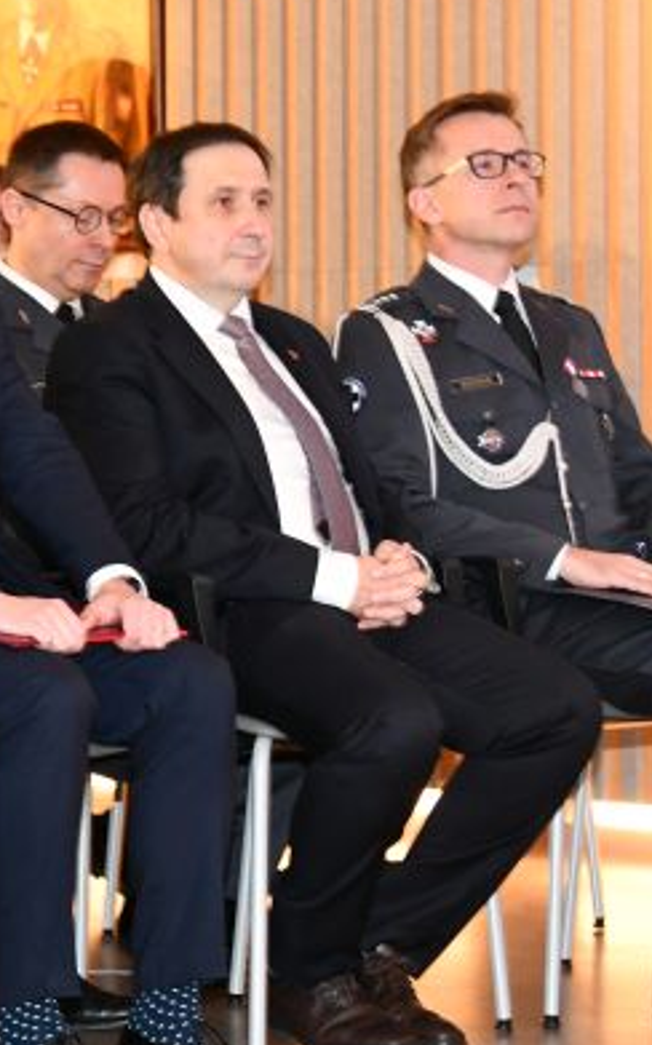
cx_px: -251
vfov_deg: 13.5
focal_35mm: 155
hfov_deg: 8.3
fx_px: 4412
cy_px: 580
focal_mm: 55
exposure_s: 1/60
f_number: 4.5
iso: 1800
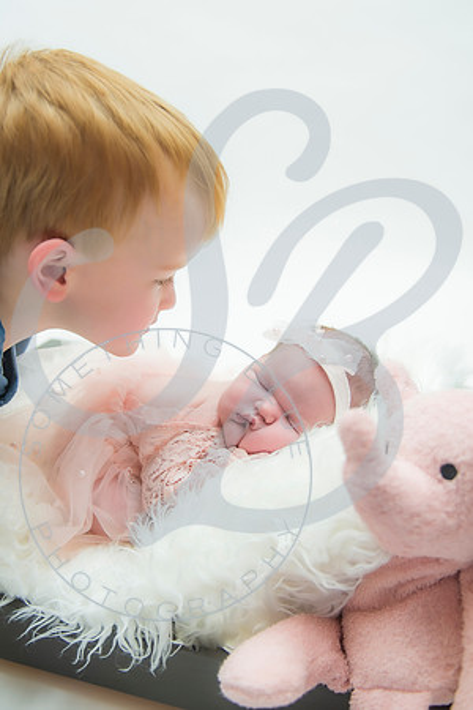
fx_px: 709
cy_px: 355
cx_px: 210
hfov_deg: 36.9
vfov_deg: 53.2
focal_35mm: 36
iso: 200
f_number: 2.8
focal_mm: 24
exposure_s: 1/125
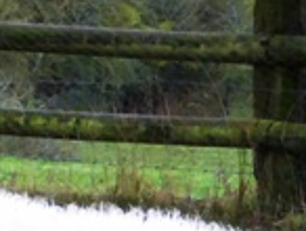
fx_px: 4153
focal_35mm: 469
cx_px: 90
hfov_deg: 4.2
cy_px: 464
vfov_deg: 3.2
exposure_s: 1/60
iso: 400
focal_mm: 17.5
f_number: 5
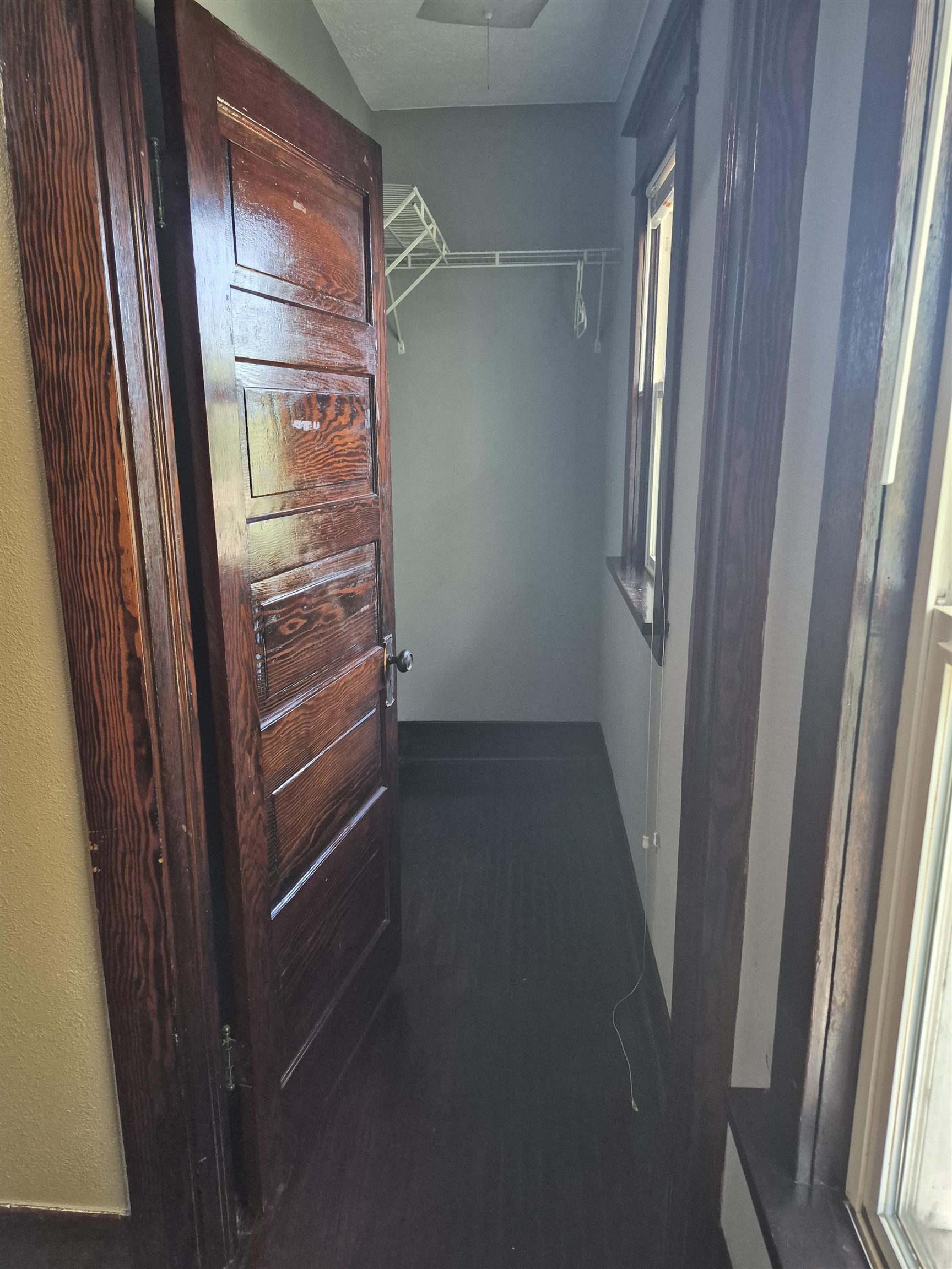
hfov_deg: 58.9
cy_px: 634
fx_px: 843
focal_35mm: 23
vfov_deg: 73.9
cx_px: 476
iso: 1250
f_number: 1.8
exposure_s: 1/120
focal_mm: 5.4
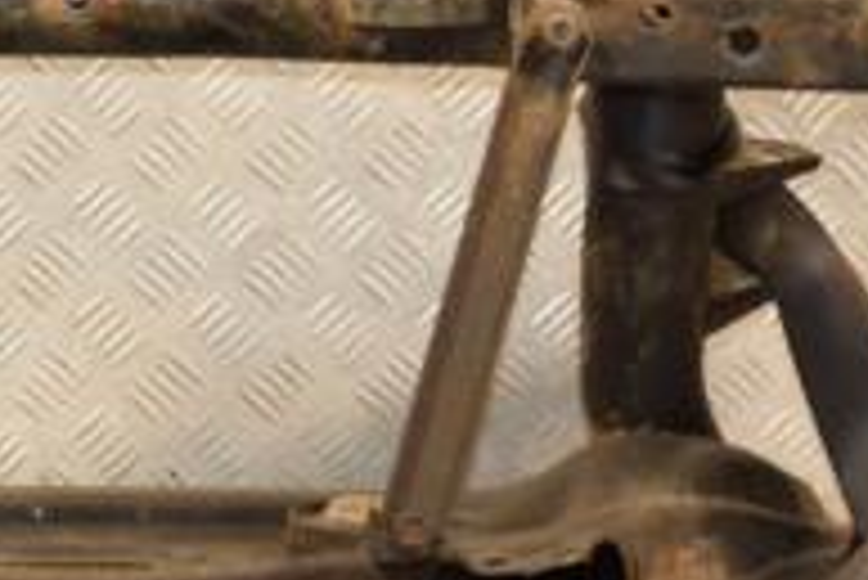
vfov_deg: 9.2
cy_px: 148
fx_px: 3595
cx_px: 45
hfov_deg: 13.6
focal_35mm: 149
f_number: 5
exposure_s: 1/125
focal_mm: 32
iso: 800
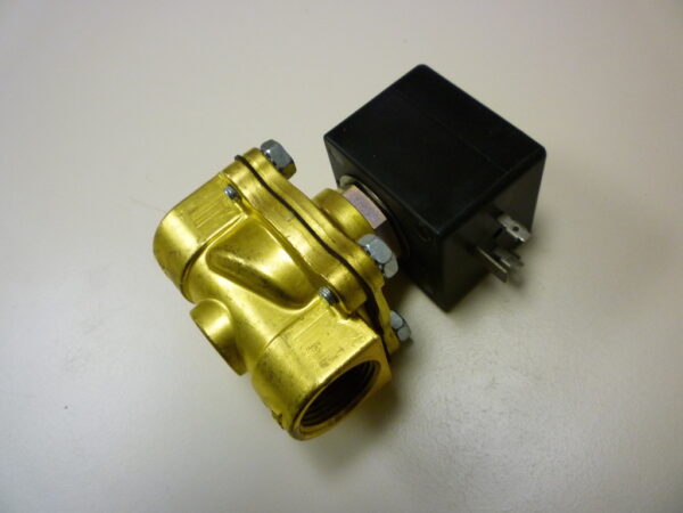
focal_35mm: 29
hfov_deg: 61.7
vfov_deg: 48.2
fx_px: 572
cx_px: 342
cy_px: 256
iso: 320
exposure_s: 1/30
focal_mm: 5.2
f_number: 3.3
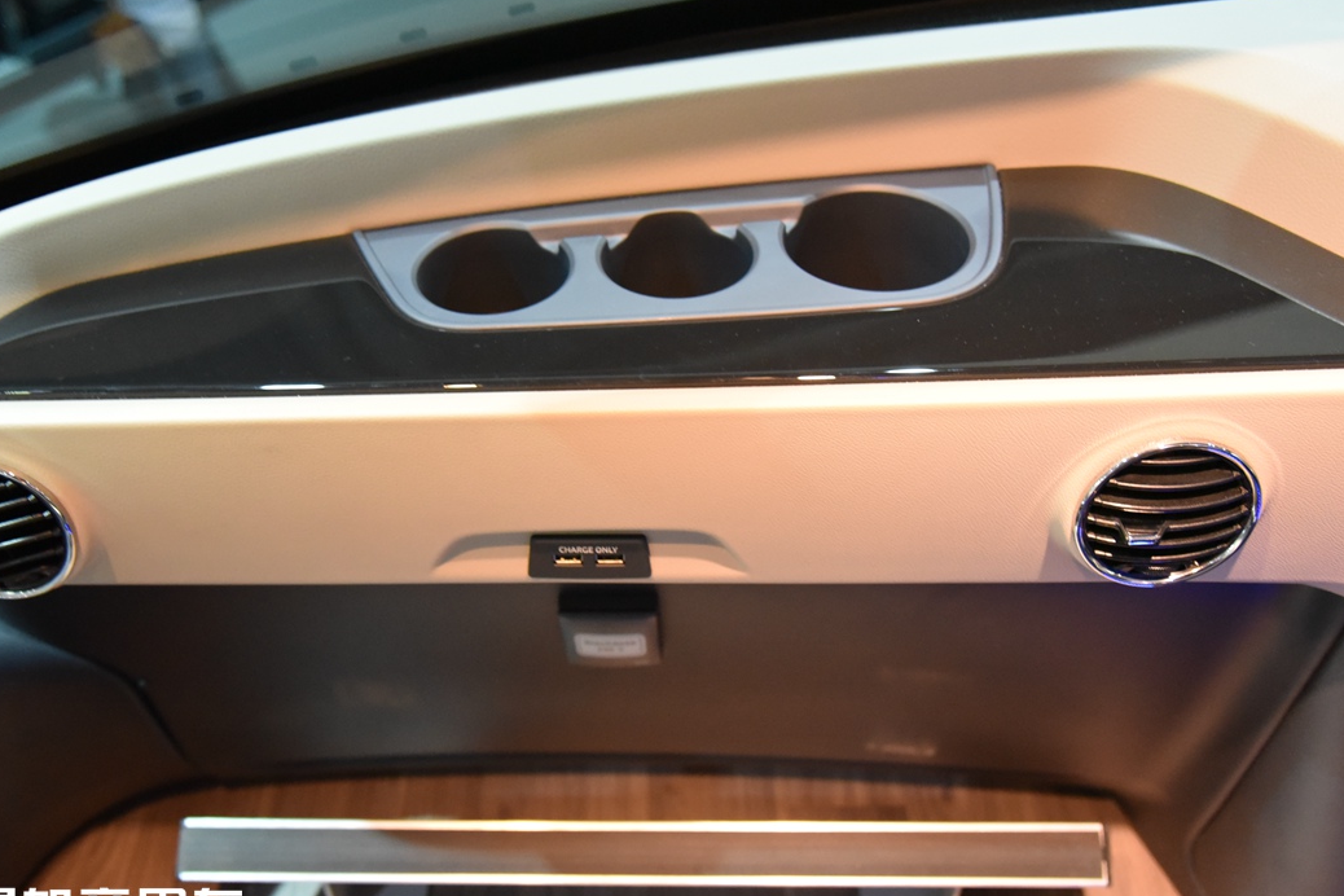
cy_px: 467
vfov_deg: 35.9
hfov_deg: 51.8
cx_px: 615
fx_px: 1381
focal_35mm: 37
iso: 6400
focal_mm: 32
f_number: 4
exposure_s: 1/30
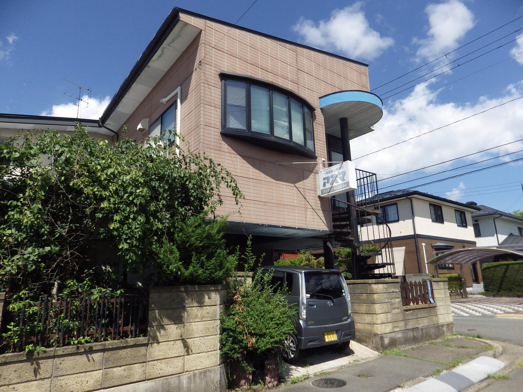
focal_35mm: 22
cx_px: 262
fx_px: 332
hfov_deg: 76.4
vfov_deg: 61.1
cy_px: 196
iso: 100
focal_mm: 4
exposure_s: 1/1250
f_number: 3.1
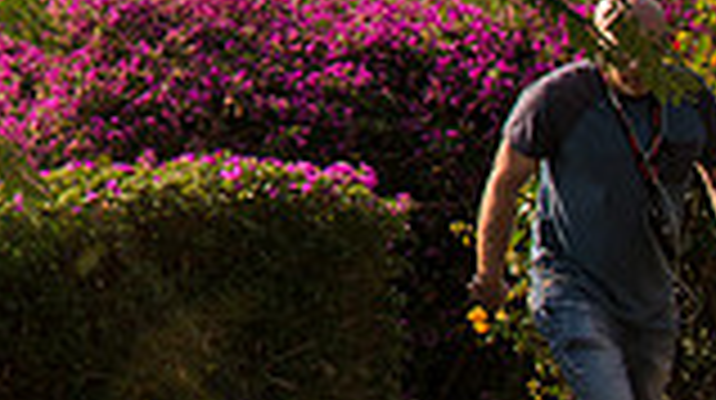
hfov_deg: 19.0
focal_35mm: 92
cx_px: -482
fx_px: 1745
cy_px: -384
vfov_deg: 11.8
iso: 100
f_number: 7.1
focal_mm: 24
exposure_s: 1/500
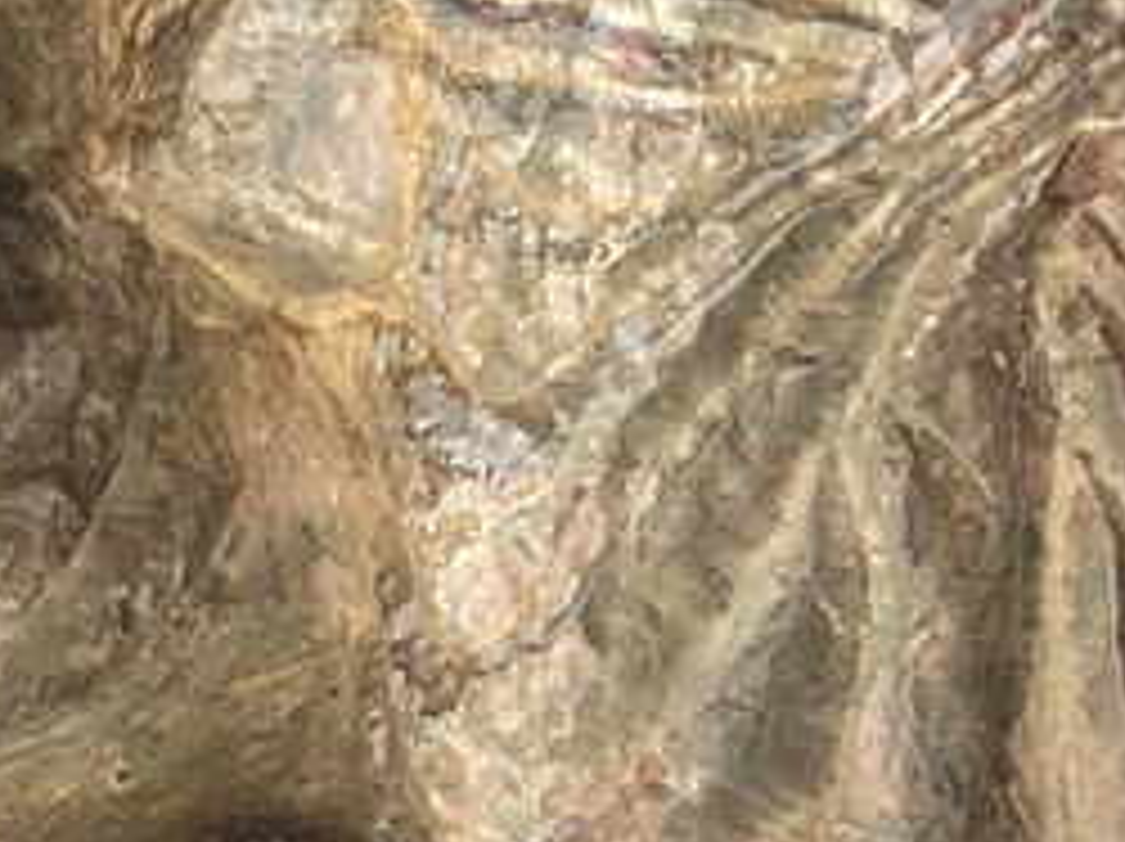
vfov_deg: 4.4
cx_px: 734
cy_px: -1126
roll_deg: +0.8
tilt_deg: +11.0
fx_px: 10812
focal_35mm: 333
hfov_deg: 6.0
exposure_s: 1/187
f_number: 2.4
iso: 16
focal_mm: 6
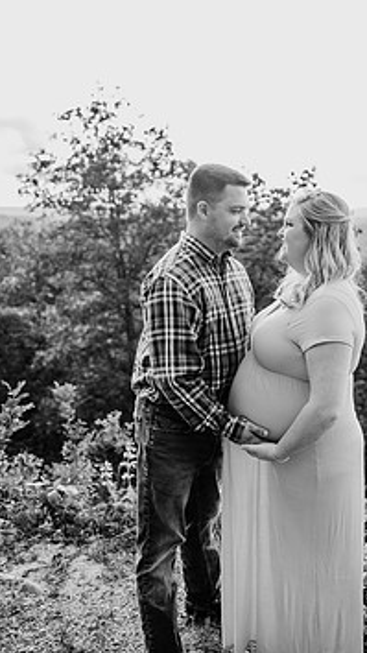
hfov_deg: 35.9
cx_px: 269
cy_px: 306
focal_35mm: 32
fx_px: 554
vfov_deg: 61.0
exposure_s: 1/640
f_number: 2.5
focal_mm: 24
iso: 320
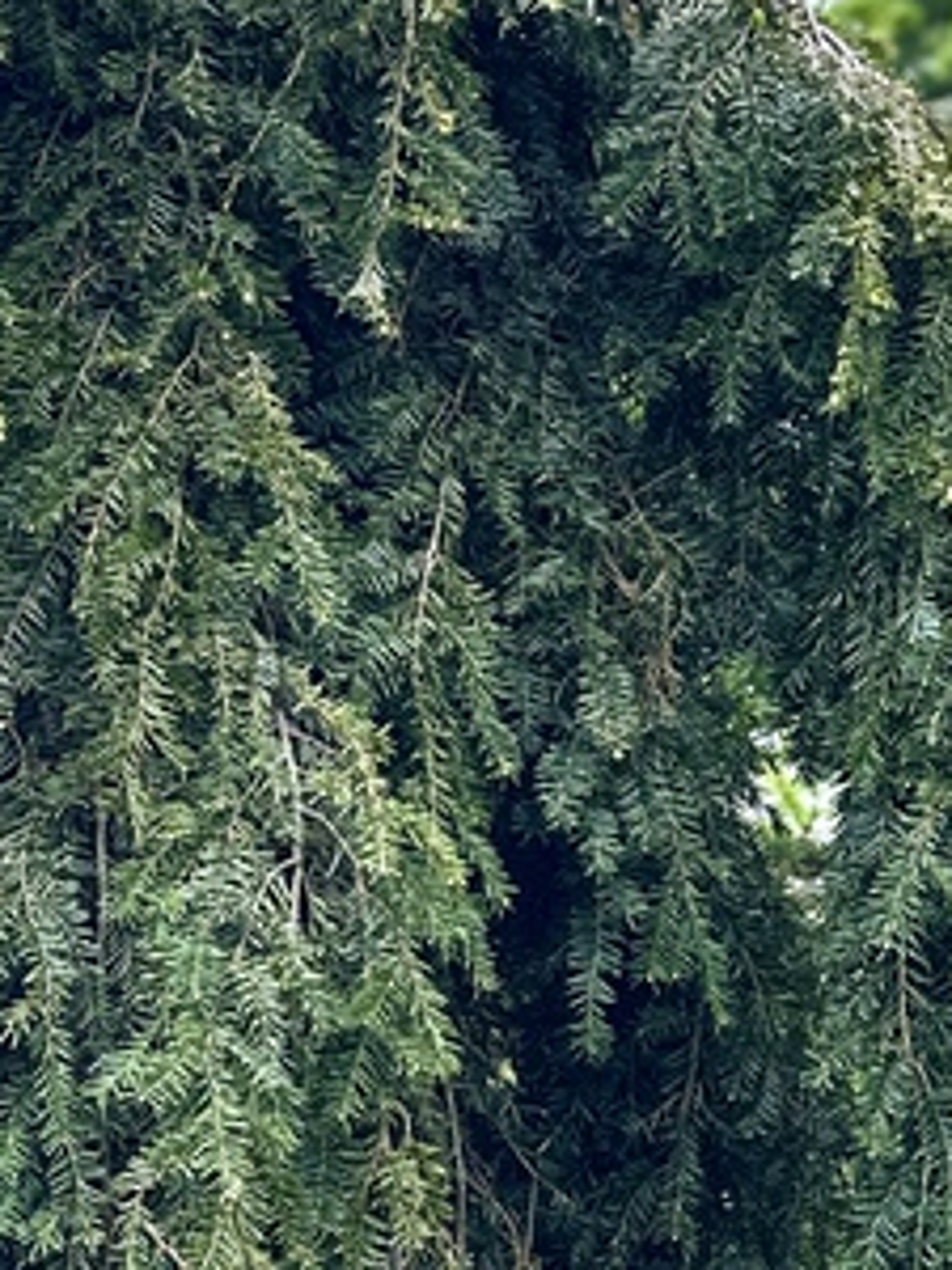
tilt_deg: +2.5
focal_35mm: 112
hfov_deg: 12.9
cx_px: -140
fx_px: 4107
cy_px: 1037
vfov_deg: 17.4
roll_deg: -2.4
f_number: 1.78
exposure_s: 1/178
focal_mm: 6.86
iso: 80
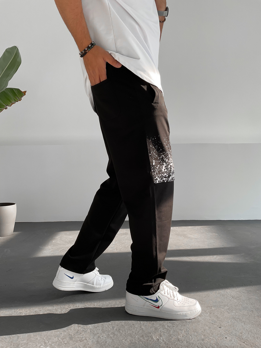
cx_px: 130
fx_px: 292
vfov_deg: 61.7
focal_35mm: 29
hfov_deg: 48.2
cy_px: 174
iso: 32
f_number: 1.8
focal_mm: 3
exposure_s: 1/120
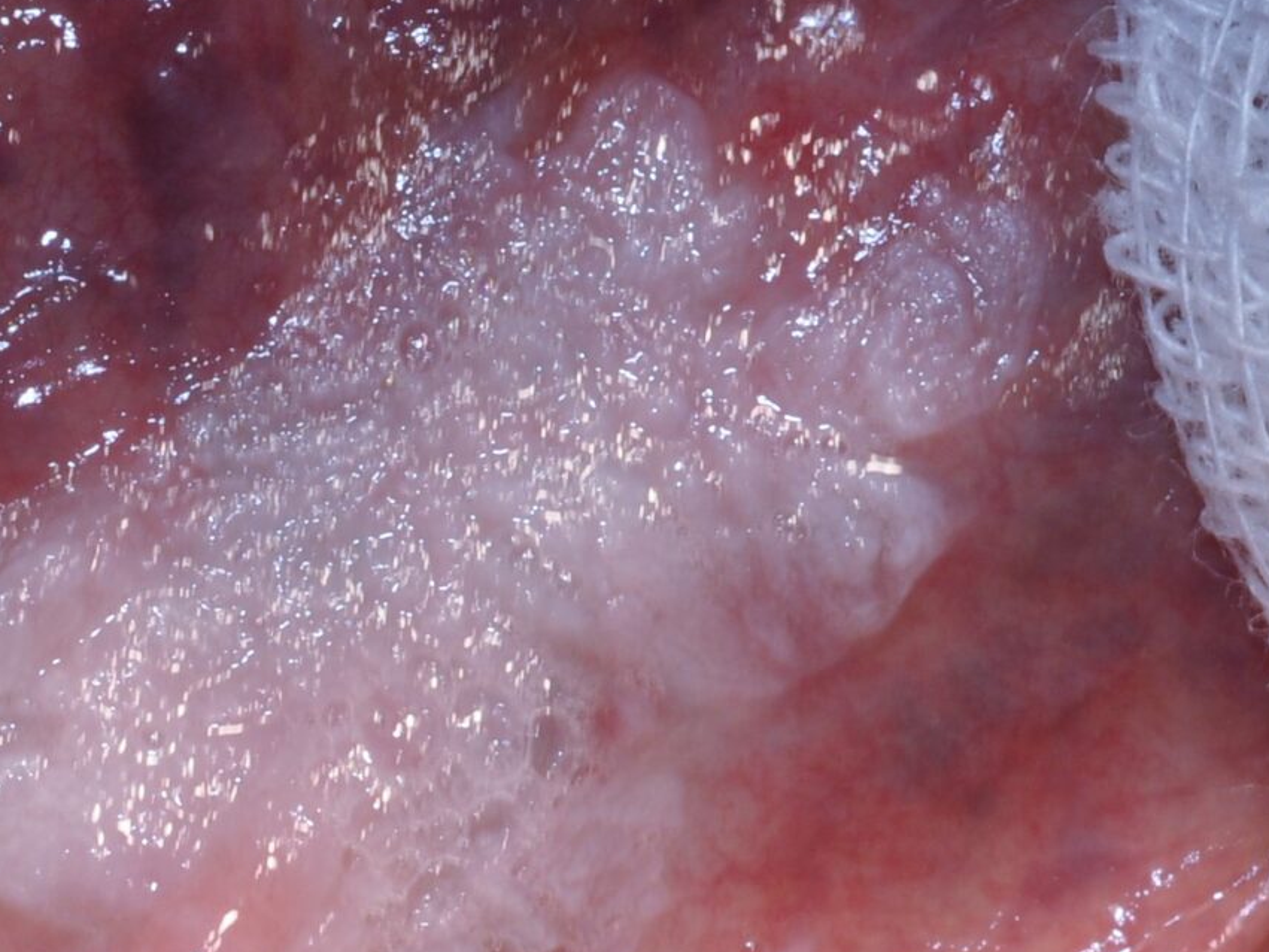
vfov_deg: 5.7
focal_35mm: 260
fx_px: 9530
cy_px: 853
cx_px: 595
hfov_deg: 7.6
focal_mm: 60
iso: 200
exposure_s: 1/100
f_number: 18
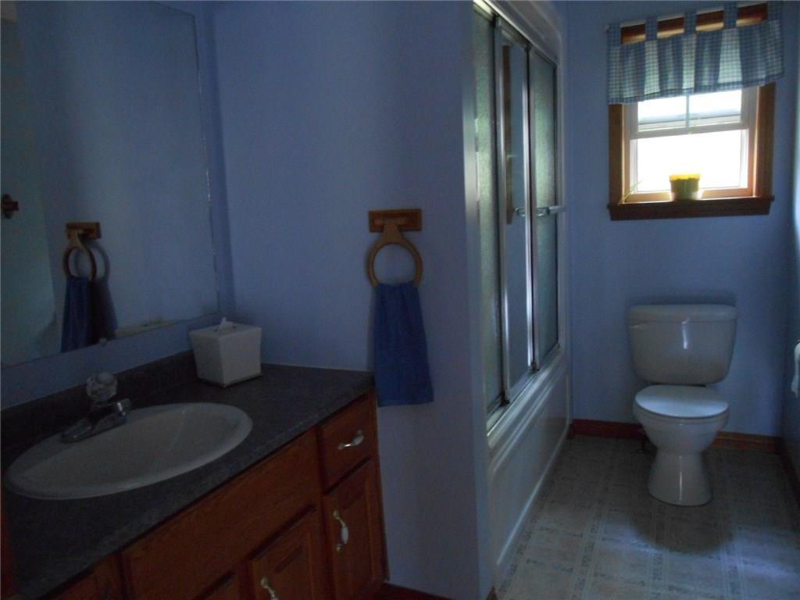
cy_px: 300
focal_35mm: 26
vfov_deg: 53.1
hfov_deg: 67.3
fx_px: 601
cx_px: 400
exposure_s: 1/2
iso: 400
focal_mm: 4.6
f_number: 3.5
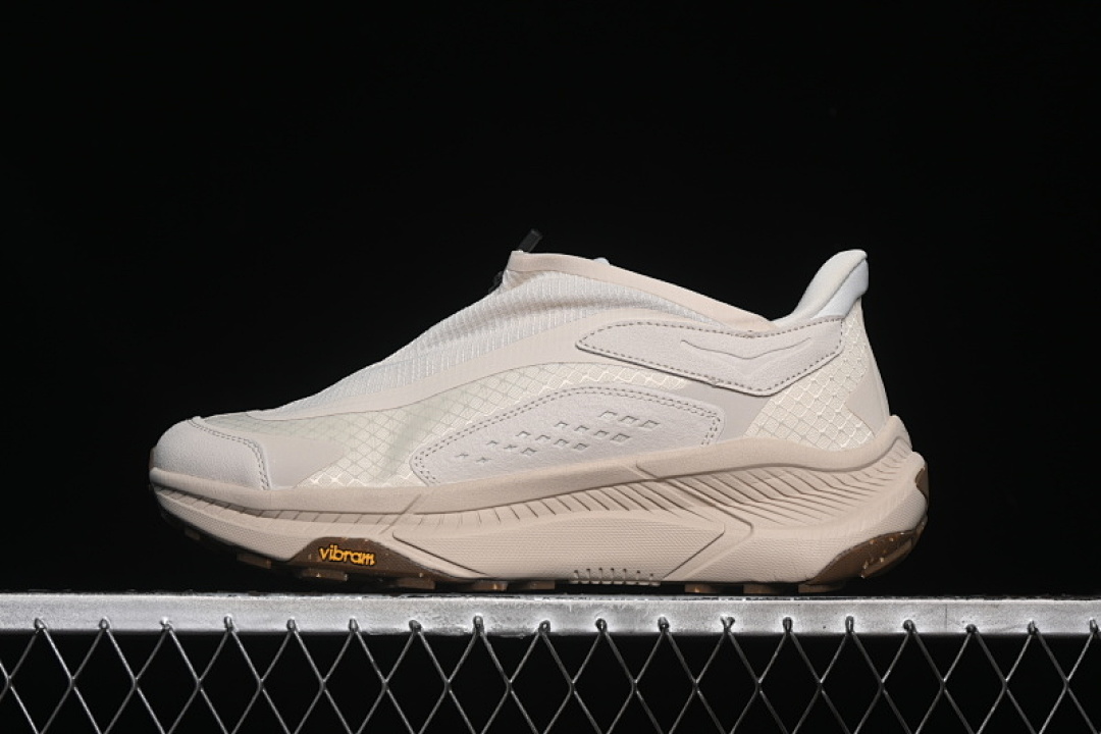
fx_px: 2294
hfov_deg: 27.0
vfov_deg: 18.2
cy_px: 367
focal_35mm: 75
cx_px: 550
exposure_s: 1/80
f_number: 7.1
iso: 160
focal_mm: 50
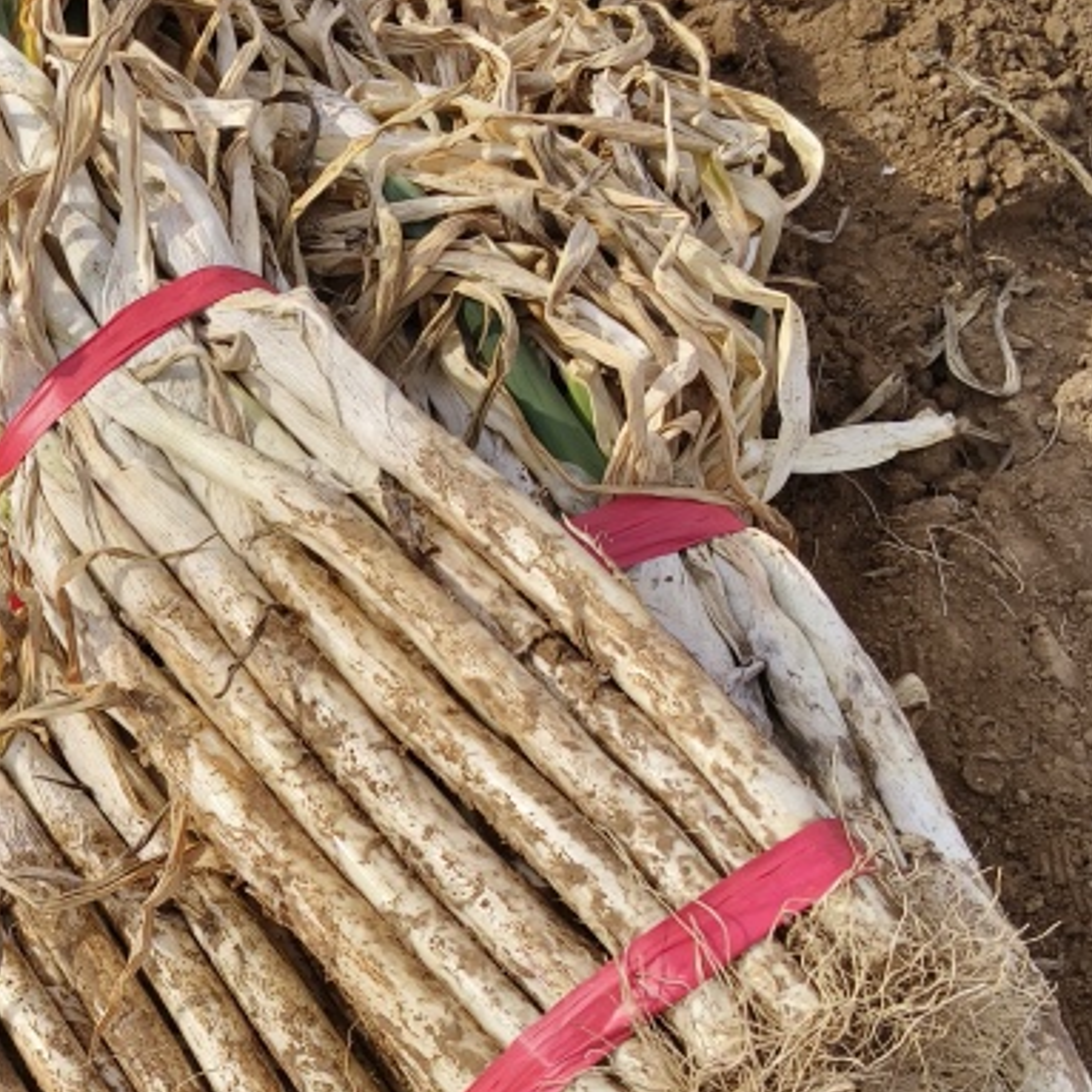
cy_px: 691
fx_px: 2284
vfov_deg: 26.8
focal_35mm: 64
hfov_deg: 25.9
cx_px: 88
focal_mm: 4.84
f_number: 1.79
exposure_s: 1/335
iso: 50
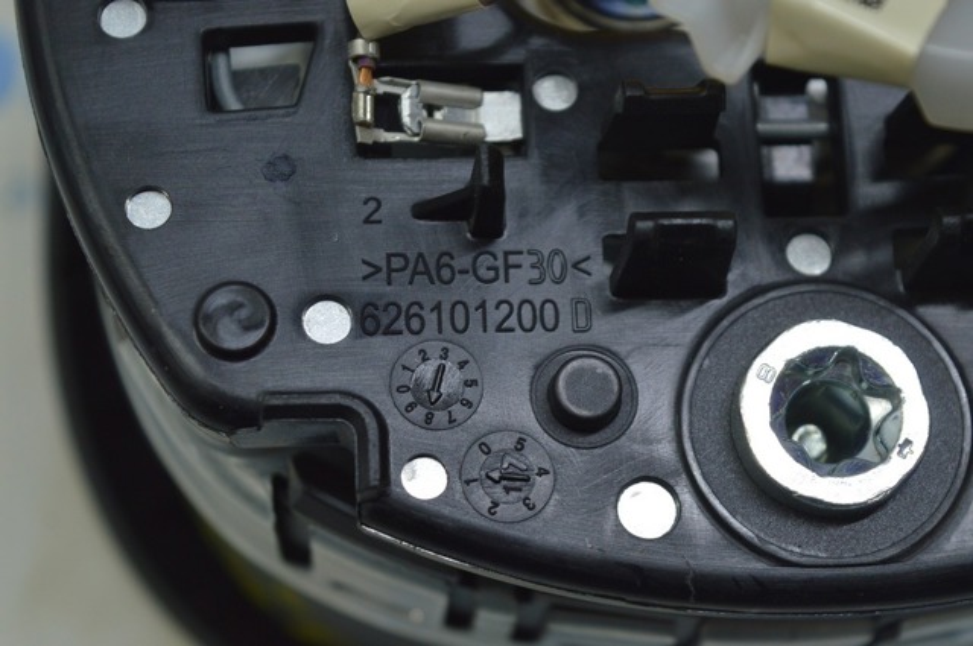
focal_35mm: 82
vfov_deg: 16.5
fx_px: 2227
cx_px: 486
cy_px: 323
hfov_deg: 24.6
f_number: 5.6
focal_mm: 55
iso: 400
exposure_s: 1/40
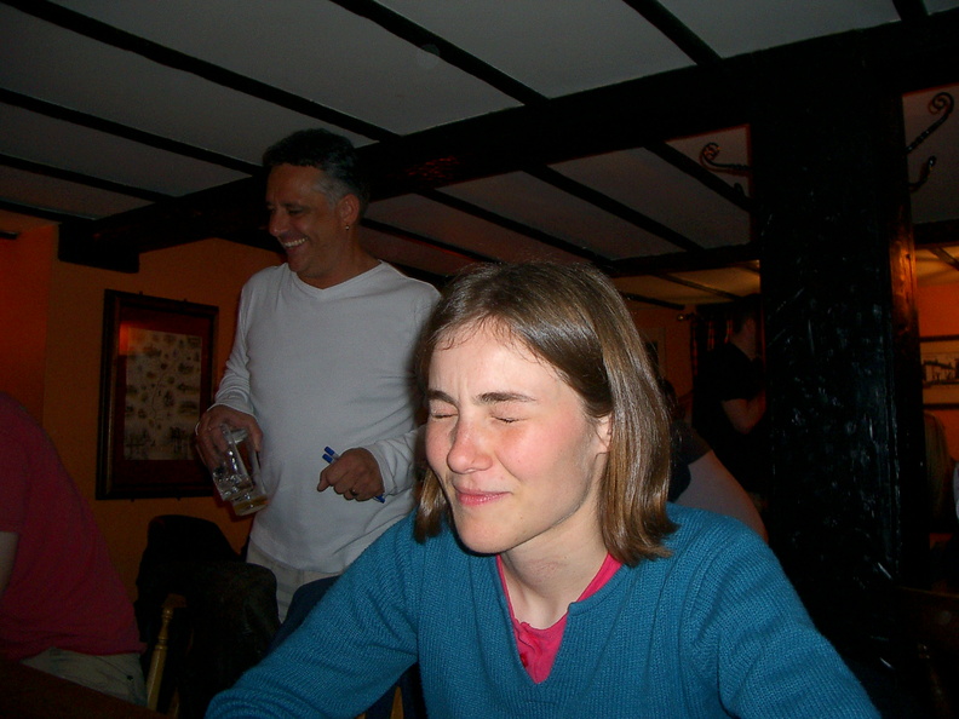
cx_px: 480
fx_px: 970
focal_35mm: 35
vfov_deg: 40.7
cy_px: 360
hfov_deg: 52.6
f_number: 2.6
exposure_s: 1/40
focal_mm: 5.8
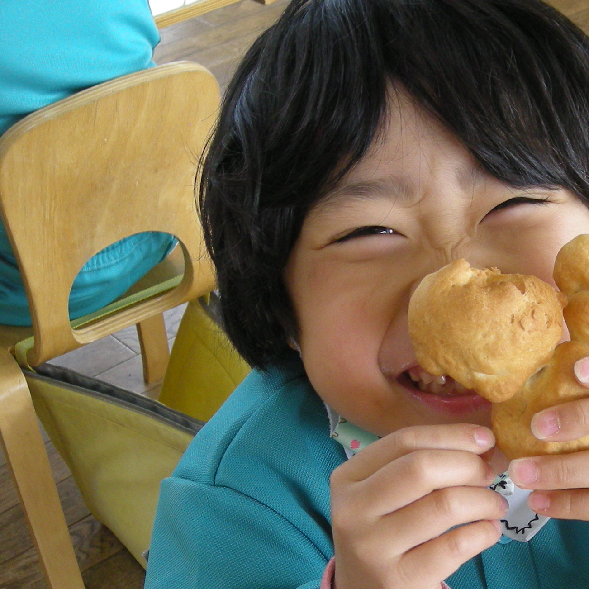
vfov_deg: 23.6
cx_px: 469
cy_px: 339
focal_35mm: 73
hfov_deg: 23.3
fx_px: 1405
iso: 109
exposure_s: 1/57.7
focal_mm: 5.7
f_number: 2.8
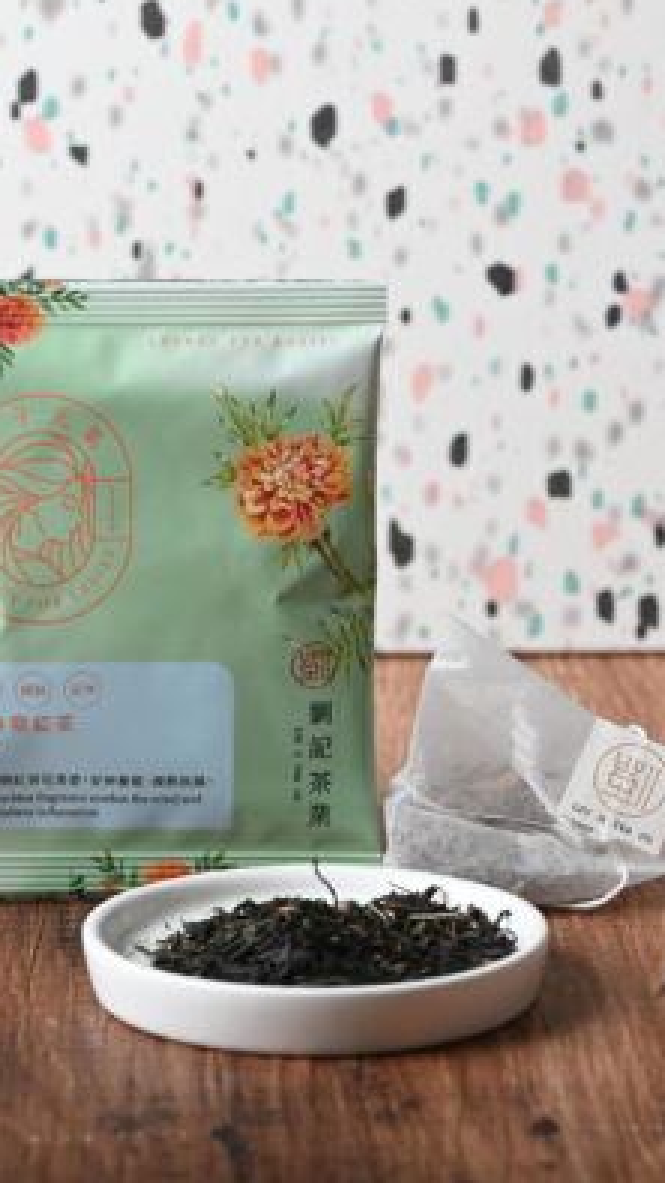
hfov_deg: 7.3
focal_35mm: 167
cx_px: 246
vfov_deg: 12.9
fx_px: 5238
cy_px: 589
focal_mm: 105
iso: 500
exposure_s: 1/200
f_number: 11
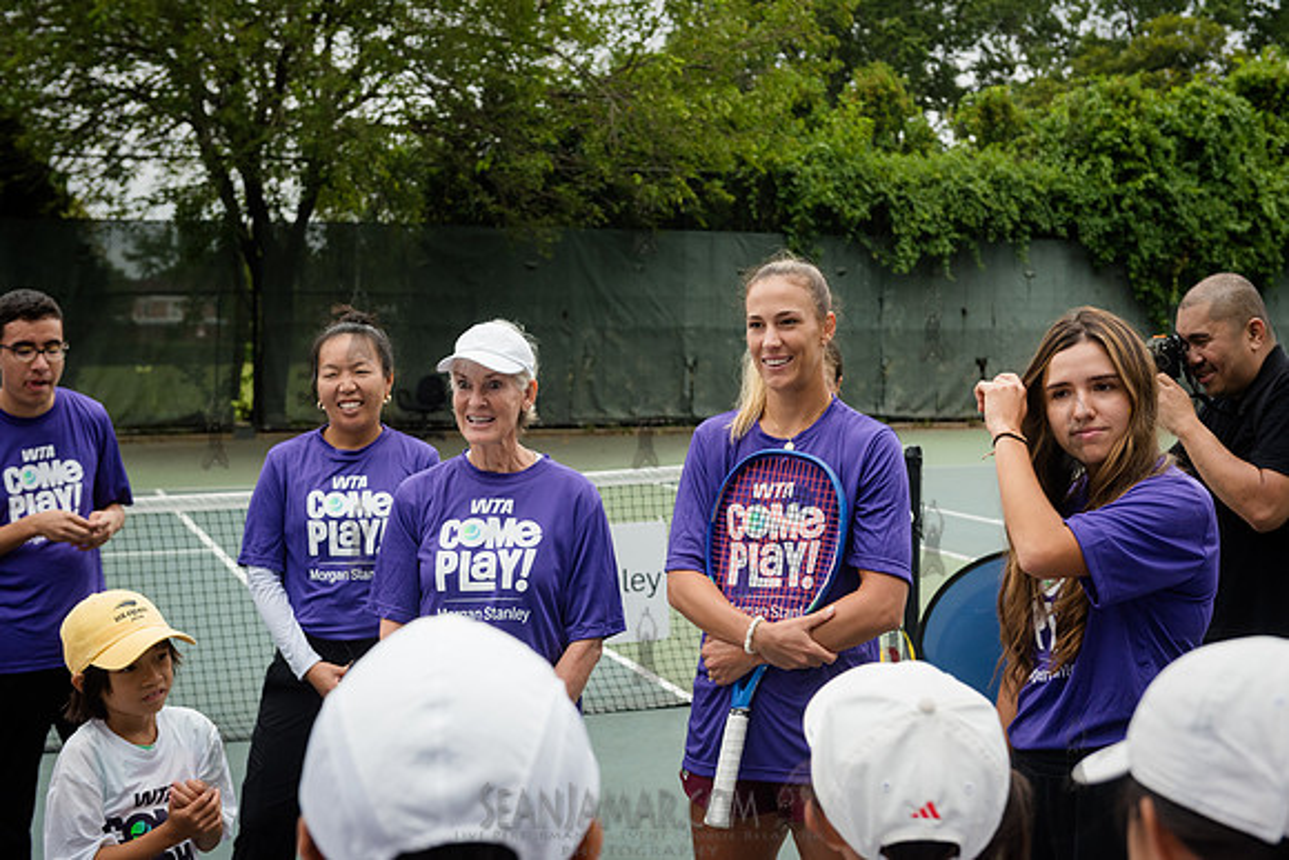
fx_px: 1970
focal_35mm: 55
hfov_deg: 36.2
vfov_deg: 24.6
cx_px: 644
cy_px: 430
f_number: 5
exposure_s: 1/640
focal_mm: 55
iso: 1000
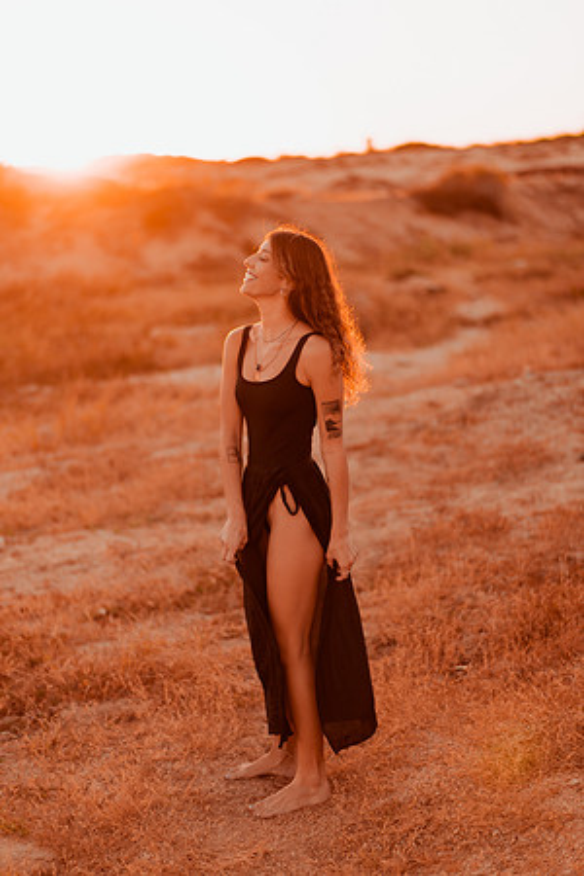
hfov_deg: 23.4
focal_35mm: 58
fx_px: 1411
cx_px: 292
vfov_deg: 34.5
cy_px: 438
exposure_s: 1/1600
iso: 100
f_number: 1.4
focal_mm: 58
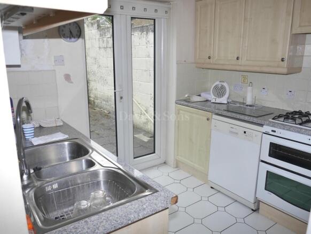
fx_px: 252
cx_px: 156
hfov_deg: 63.4
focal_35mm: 28
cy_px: 117
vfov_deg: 49.8
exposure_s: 1/250
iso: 200
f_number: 3.5
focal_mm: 14
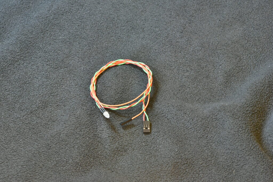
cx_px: 136
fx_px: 797
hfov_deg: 19.4
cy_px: 91
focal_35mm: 105
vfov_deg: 13.1
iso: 12800
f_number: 14
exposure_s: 1/40
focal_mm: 105
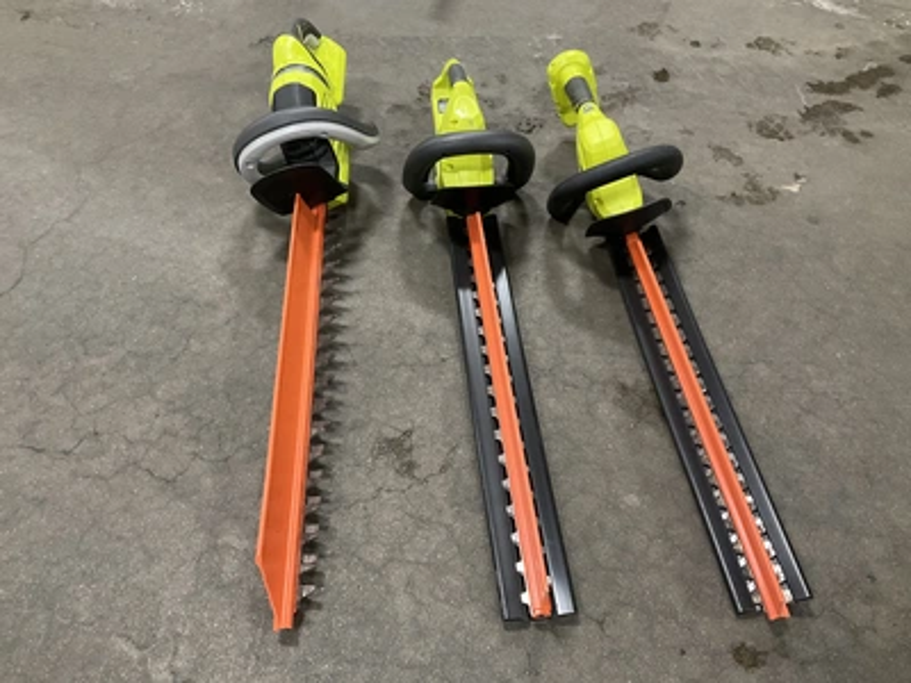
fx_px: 763
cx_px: 456
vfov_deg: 48.2
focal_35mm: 29
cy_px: 342
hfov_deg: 61.7
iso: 250
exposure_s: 1/40
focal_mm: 3
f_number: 1.8
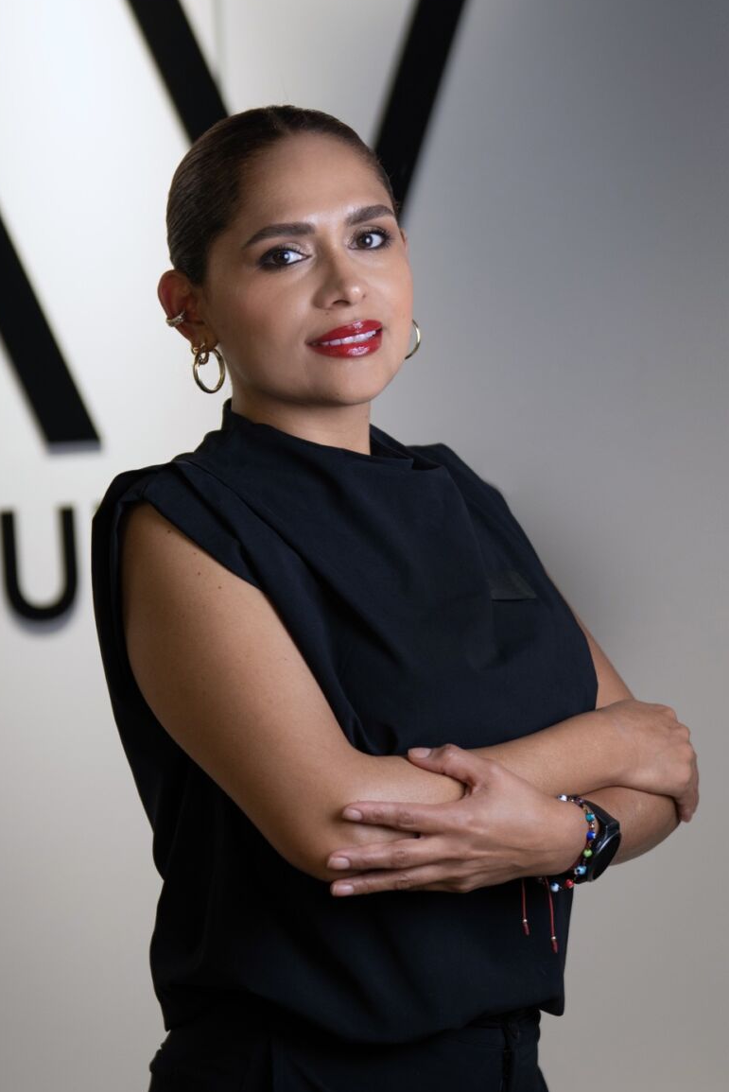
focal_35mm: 170
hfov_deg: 8.1
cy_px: 551
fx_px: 5159
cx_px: 372
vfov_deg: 12.1
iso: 320
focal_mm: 104
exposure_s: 1/100
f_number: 2.8
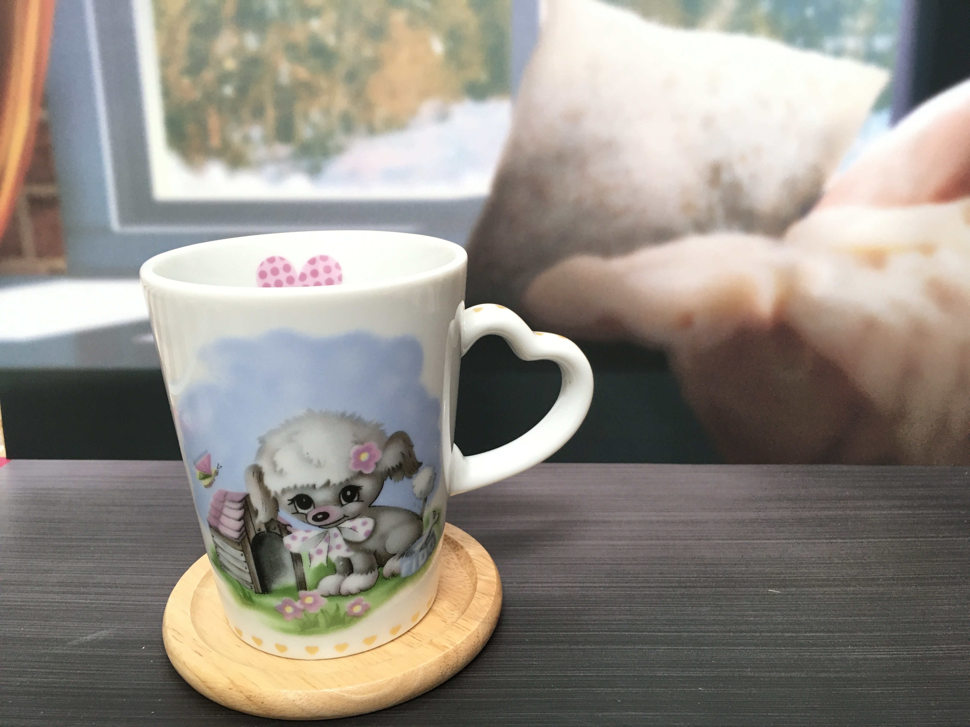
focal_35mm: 29
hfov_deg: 61.7
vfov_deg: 48.2
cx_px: 485
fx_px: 813
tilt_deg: -17.4
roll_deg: +0.0
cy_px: 364
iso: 40
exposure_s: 1/30
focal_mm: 4.15
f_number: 2.2
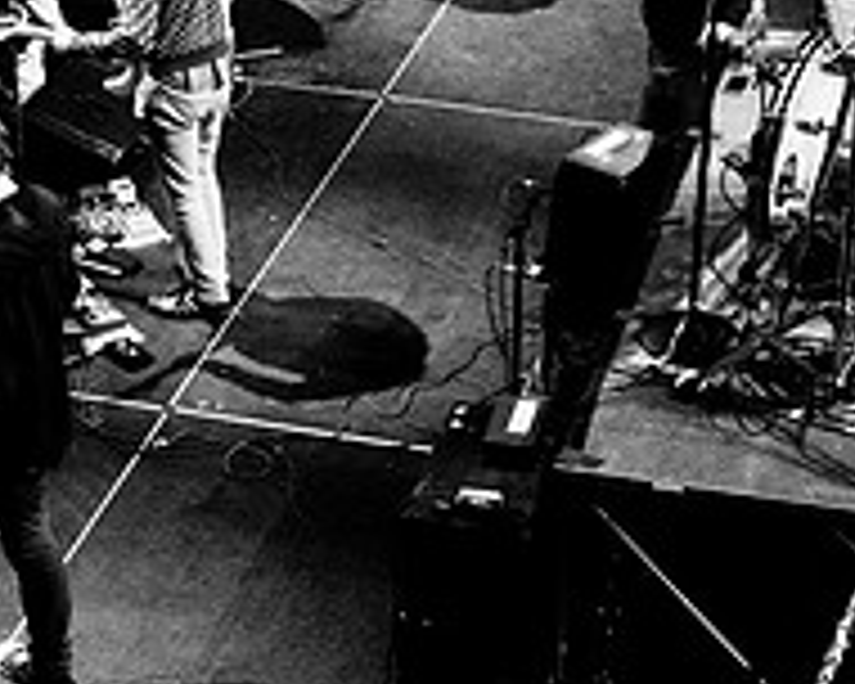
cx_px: 684
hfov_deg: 21.9
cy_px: -56
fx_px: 2176
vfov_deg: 17.3
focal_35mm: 86
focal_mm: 20
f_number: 3.5
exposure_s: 1/200
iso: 640
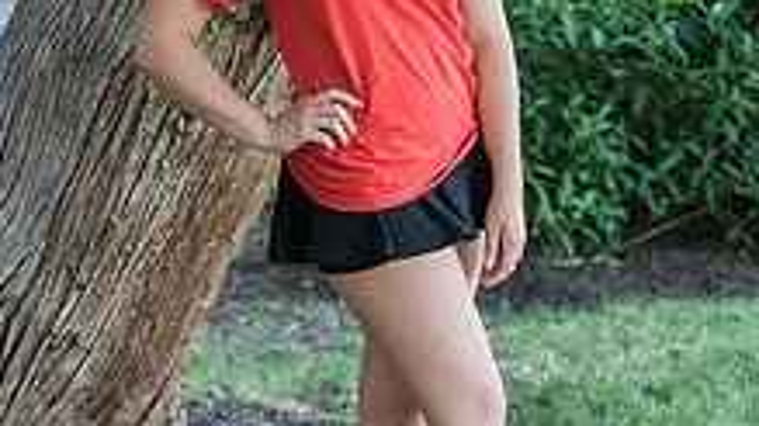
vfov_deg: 8.0
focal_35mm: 151
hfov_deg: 14.2
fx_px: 3038
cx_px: 451
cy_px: -3
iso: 500
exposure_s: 1/100
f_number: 3.5
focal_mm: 70
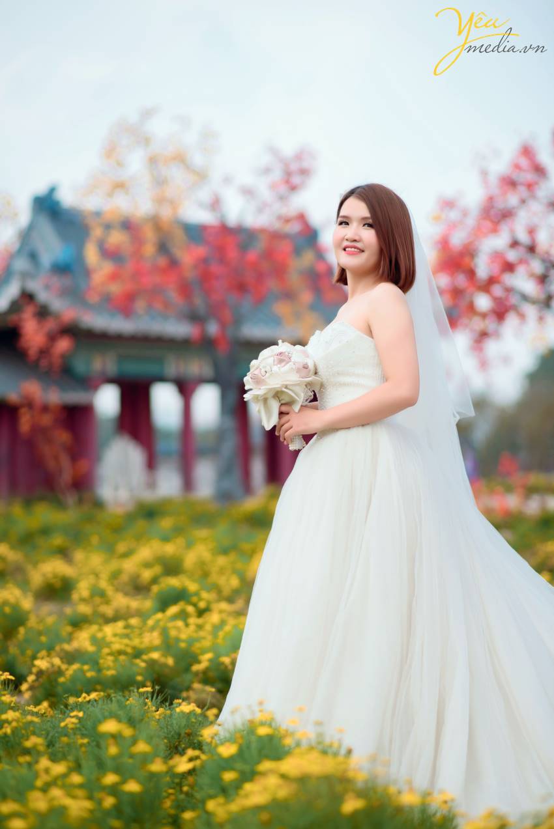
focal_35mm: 85
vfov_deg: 23.9
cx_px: 277
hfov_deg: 16.1
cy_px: 414
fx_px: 1960
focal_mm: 85
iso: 100
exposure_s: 1/1600
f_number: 2.2
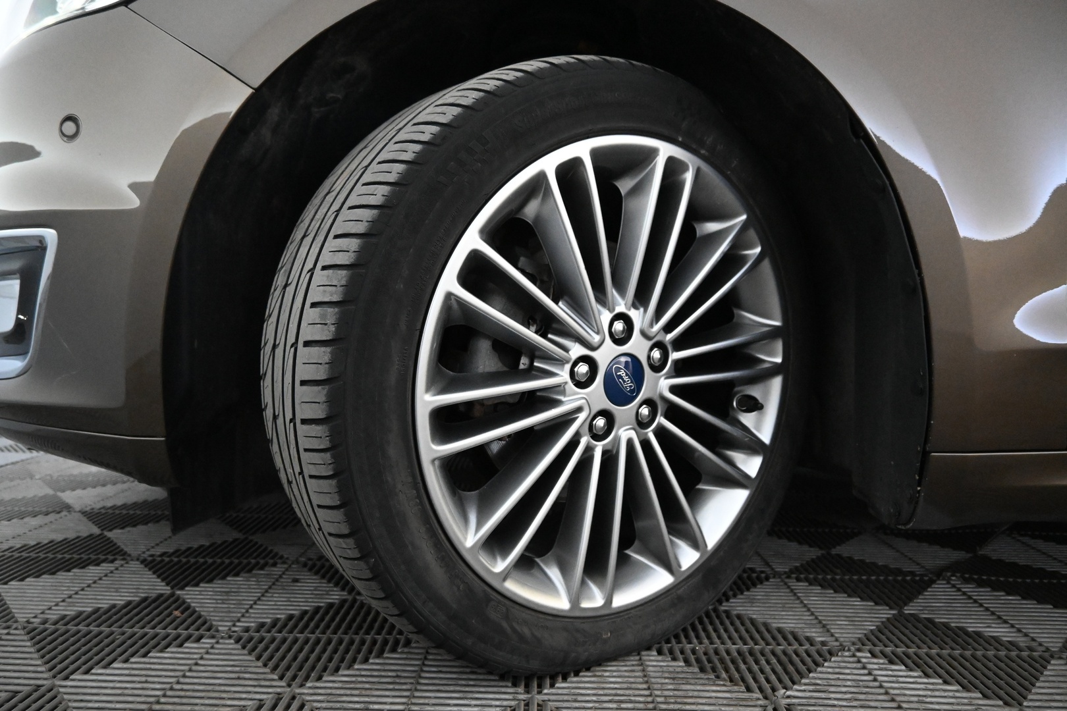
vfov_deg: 53.1
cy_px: 356
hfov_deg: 73.7
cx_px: 534
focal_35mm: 24
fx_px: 711
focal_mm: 16
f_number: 4
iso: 6400
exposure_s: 1/60
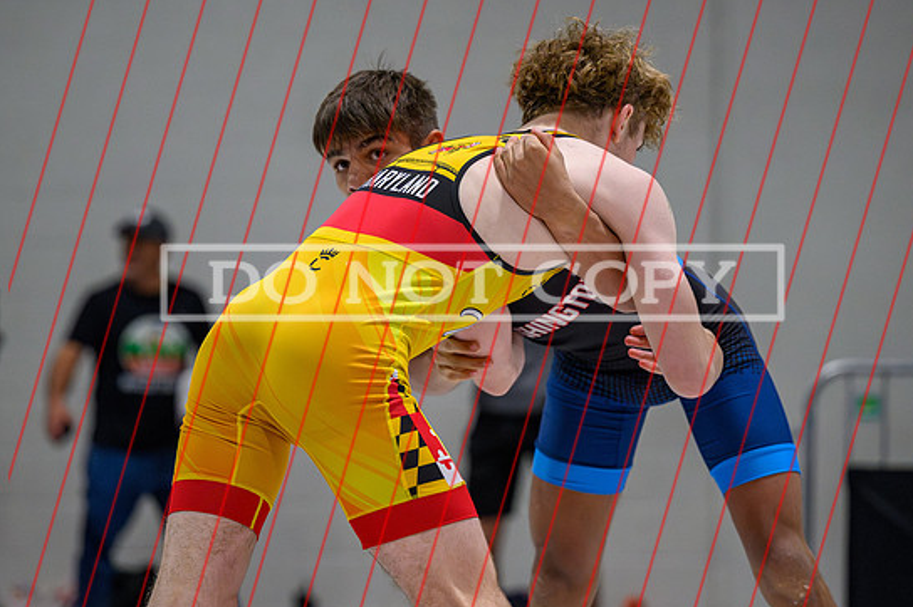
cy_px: 254
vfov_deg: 8.0
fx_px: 4359
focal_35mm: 172
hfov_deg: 12.0
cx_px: 437
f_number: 2.8
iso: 5600
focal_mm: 130
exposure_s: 1/640
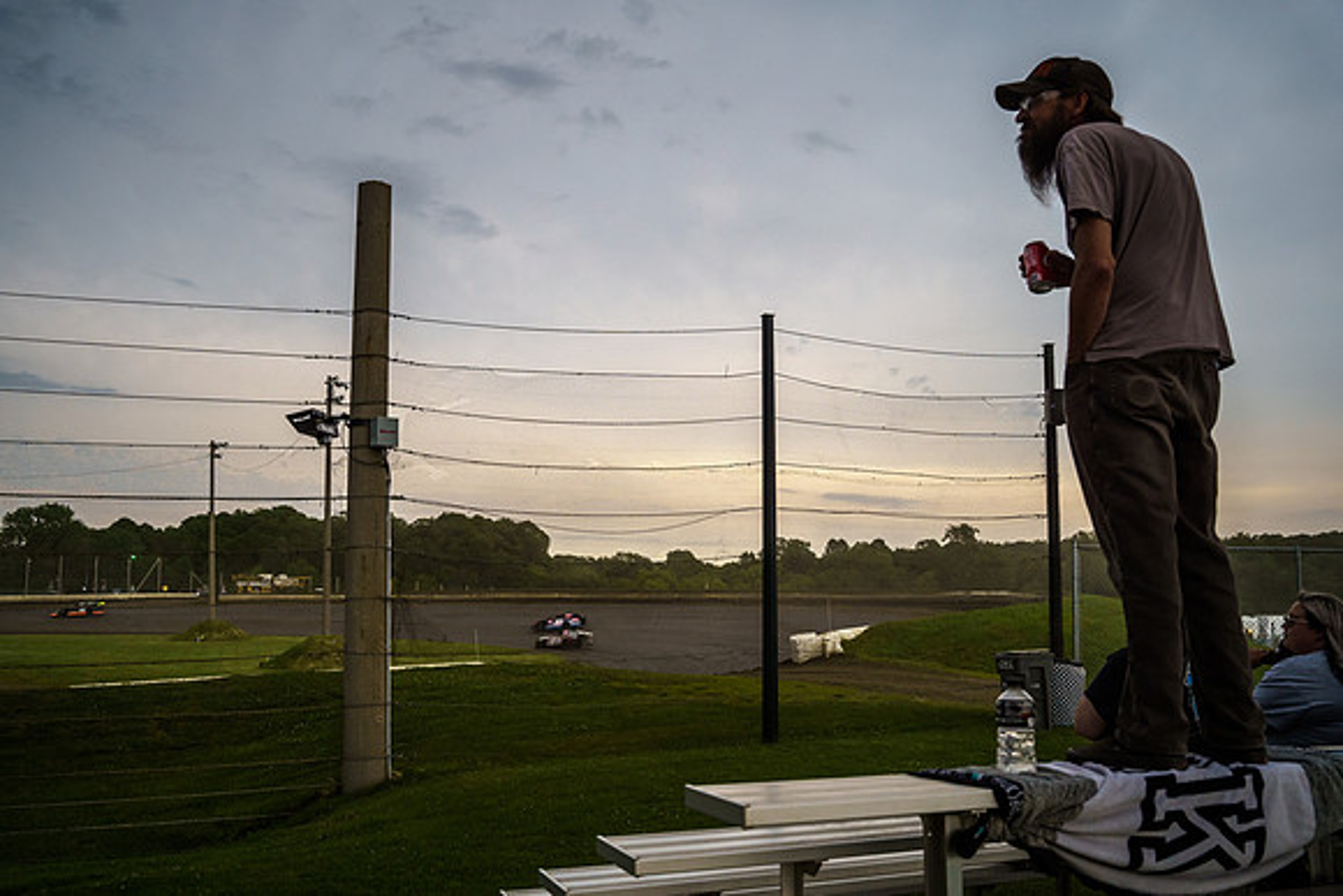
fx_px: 1147
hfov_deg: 60.7
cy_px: 459
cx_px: 649
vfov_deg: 42.7
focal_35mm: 31
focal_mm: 29.5
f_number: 4.5
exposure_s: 1/1600
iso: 1600
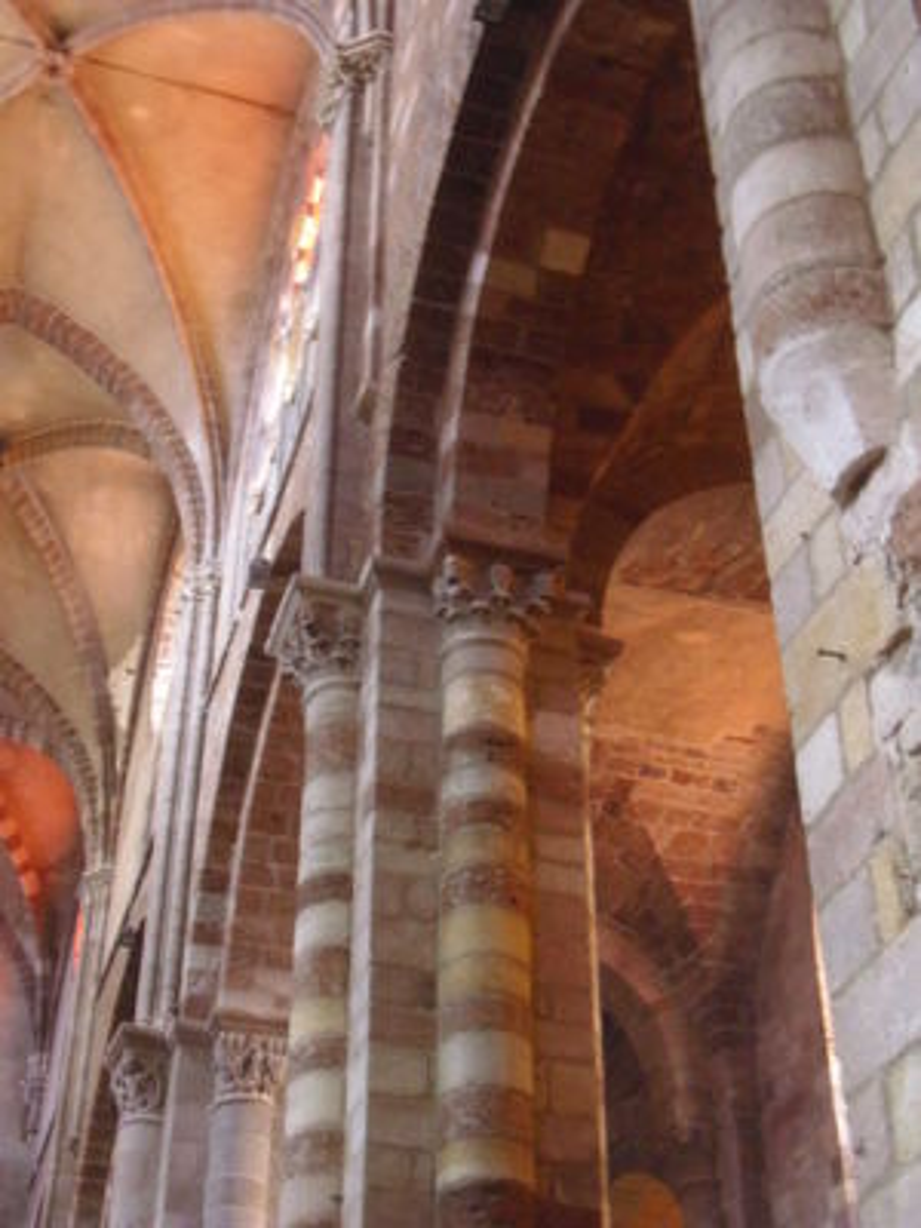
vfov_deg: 34.9
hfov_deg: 26.6
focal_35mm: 55
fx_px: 1951
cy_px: 614
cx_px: 460
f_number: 3.7
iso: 400
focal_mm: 9.3
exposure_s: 1/2
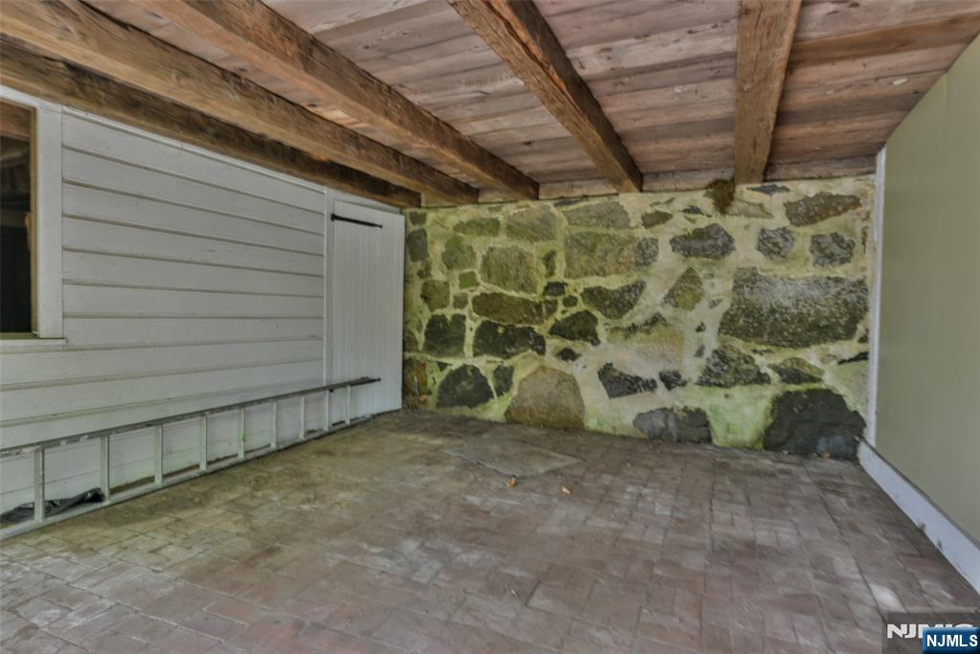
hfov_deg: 84.0
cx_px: 490
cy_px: 327
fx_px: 544
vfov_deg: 61.9
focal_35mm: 20
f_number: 5.6
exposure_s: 1/6
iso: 200
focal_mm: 20
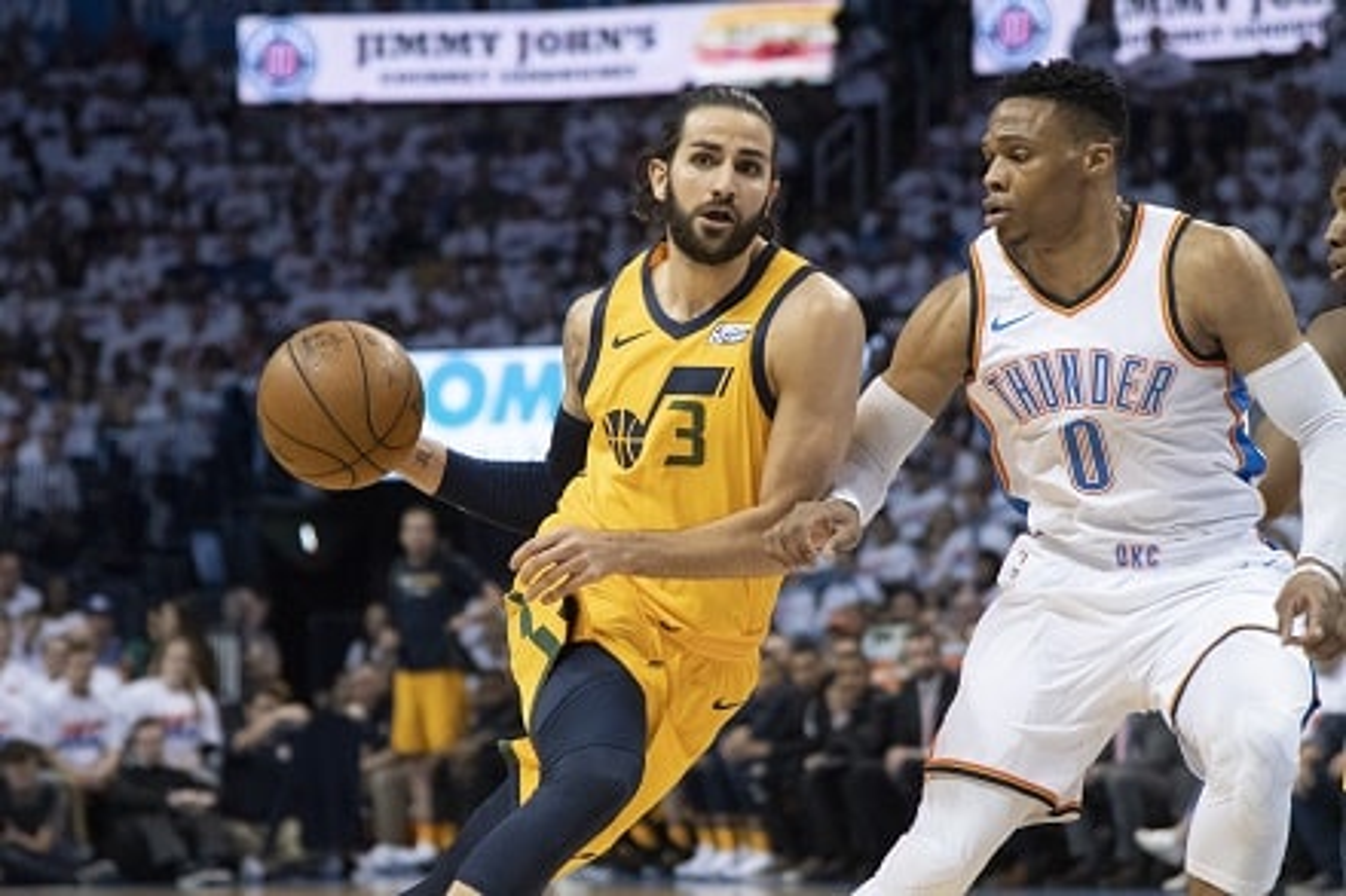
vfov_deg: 7.6
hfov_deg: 11.4
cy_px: 448
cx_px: 673
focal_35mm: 180
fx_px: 6727
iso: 5000
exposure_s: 1/1000
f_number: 4
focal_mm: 120
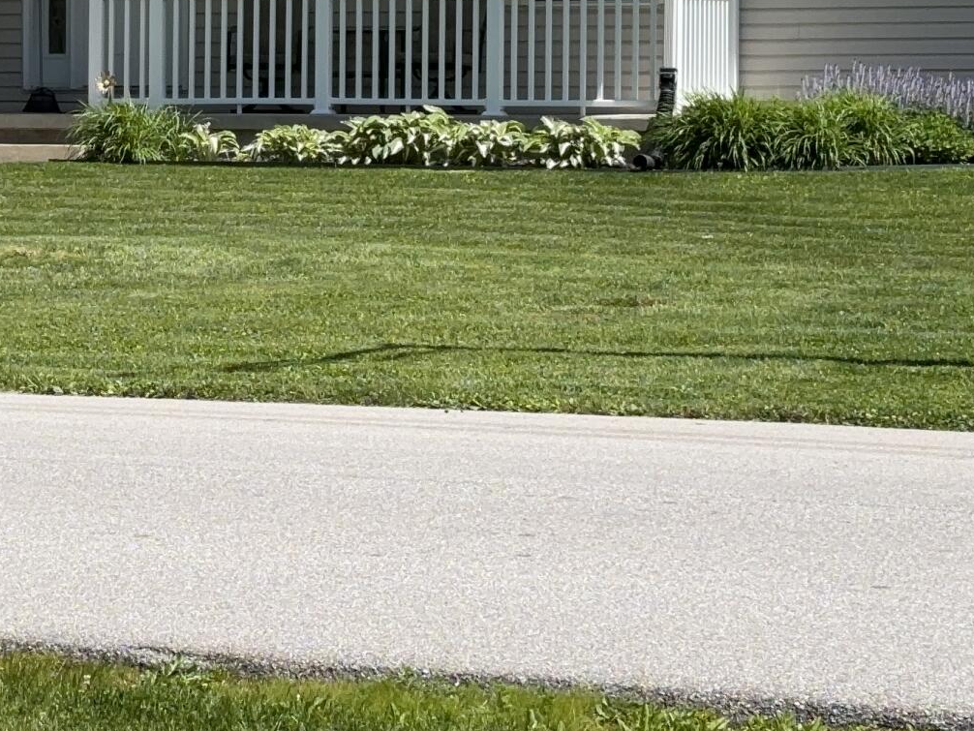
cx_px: 84
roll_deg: +0.0
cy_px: 207
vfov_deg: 9.6
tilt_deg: -1.9
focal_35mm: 155
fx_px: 4362
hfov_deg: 12.6
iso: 40
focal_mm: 5.96
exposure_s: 1/2639
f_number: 1.6
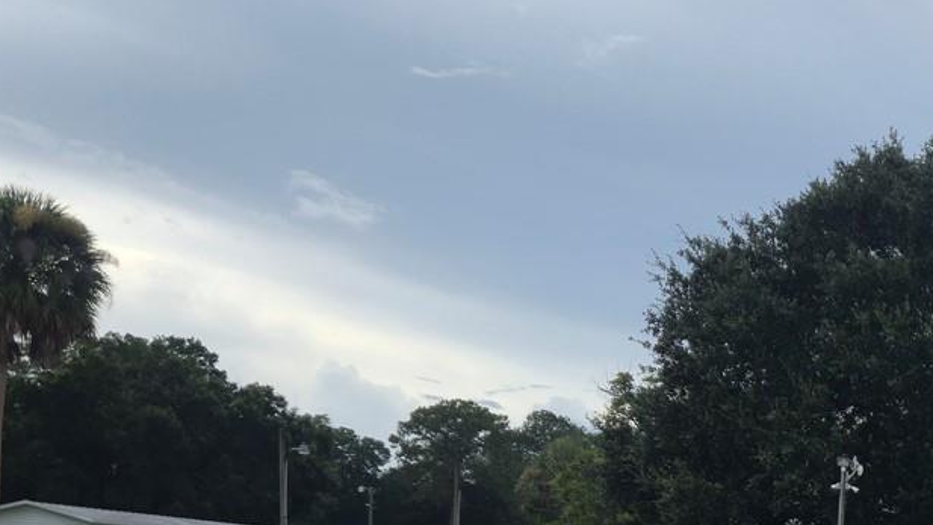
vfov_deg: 17.3
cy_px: 708
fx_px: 1608
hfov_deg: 28.8
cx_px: 1066
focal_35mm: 65
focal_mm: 5.4
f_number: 1.8
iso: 25
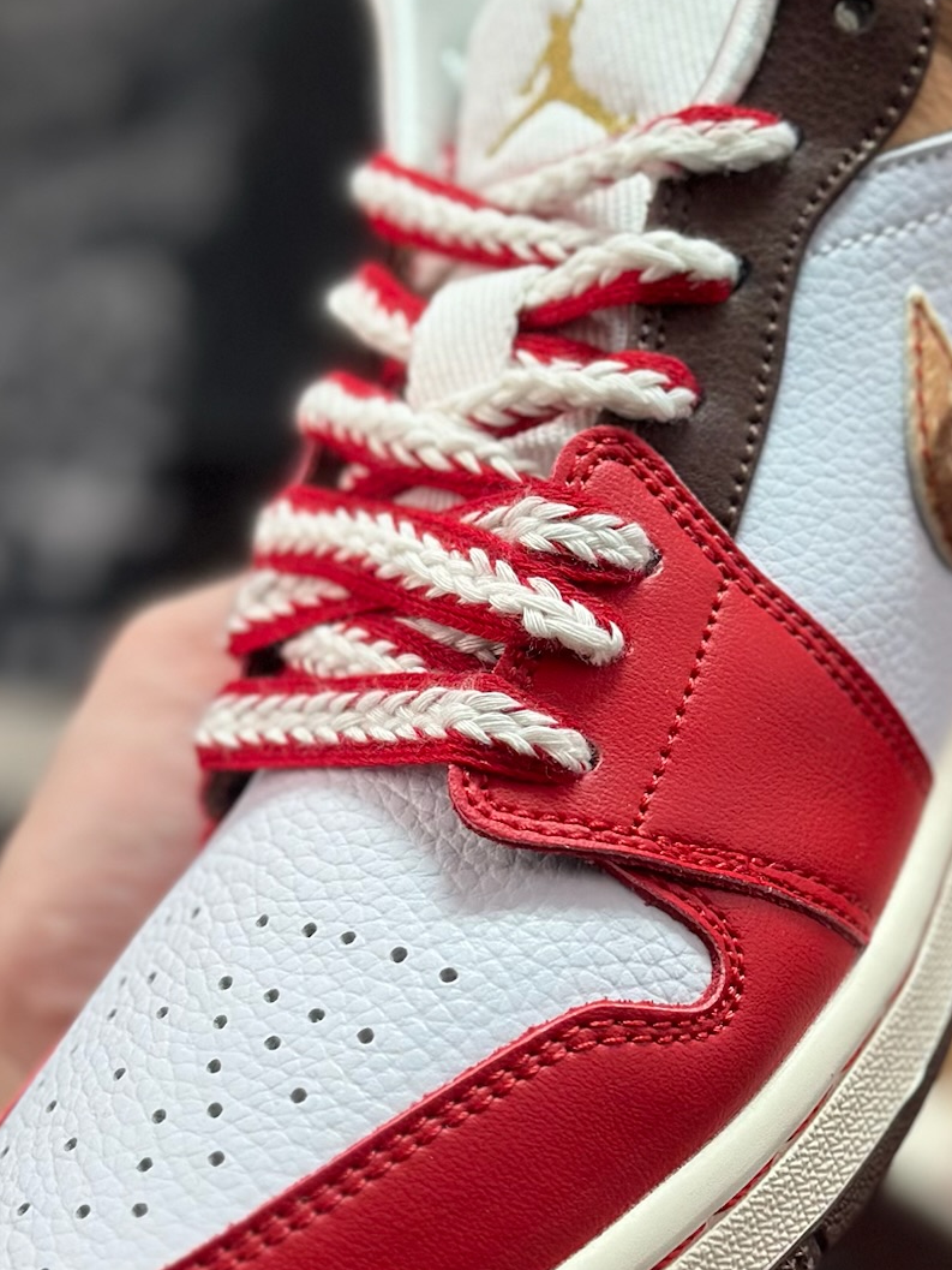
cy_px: 715
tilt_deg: -55.2
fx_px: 3410
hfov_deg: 15.8
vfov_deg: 21.1
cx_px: 691
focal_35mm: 93
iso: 80
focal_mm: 6.86
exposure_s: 1/1030
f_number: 1.78
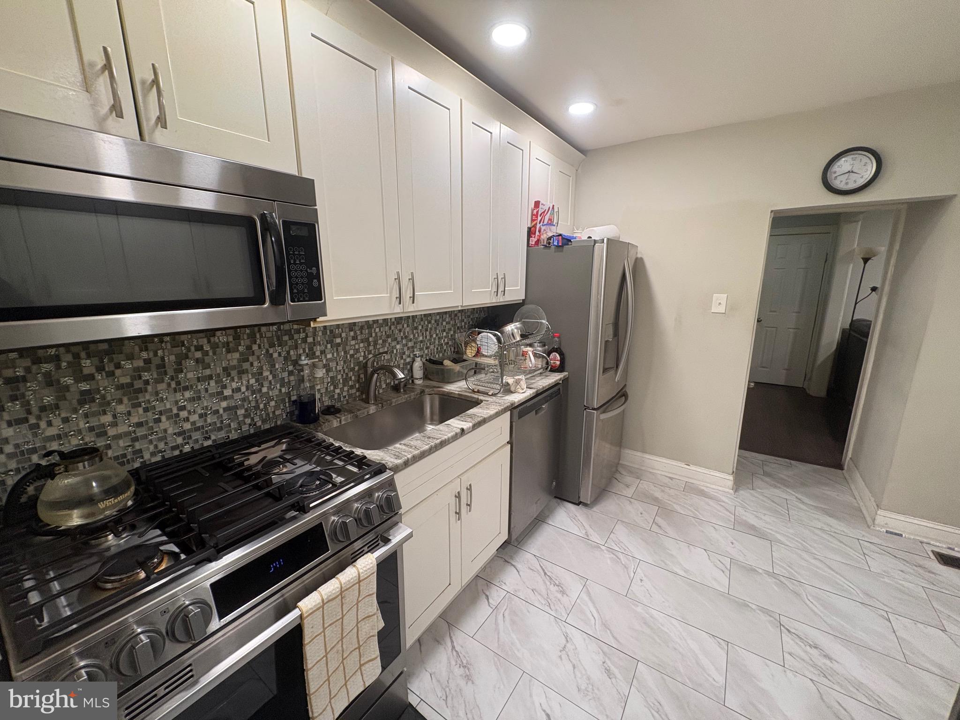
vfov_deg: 85.7
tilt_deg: -10.1
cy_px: 360
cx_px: 480
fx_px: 388
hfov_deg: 102.1
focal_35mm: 14
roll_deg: +0.2
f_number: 2.2
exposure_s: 1/86
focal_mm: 2.22
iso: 250
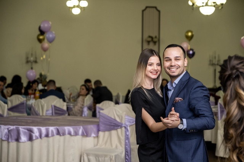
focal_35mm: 83
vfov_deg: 16.5
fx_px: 563
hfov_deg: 24.5
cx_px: 122
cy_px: 81
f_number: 2.8
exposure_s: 1/125
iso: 1600
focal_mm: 55
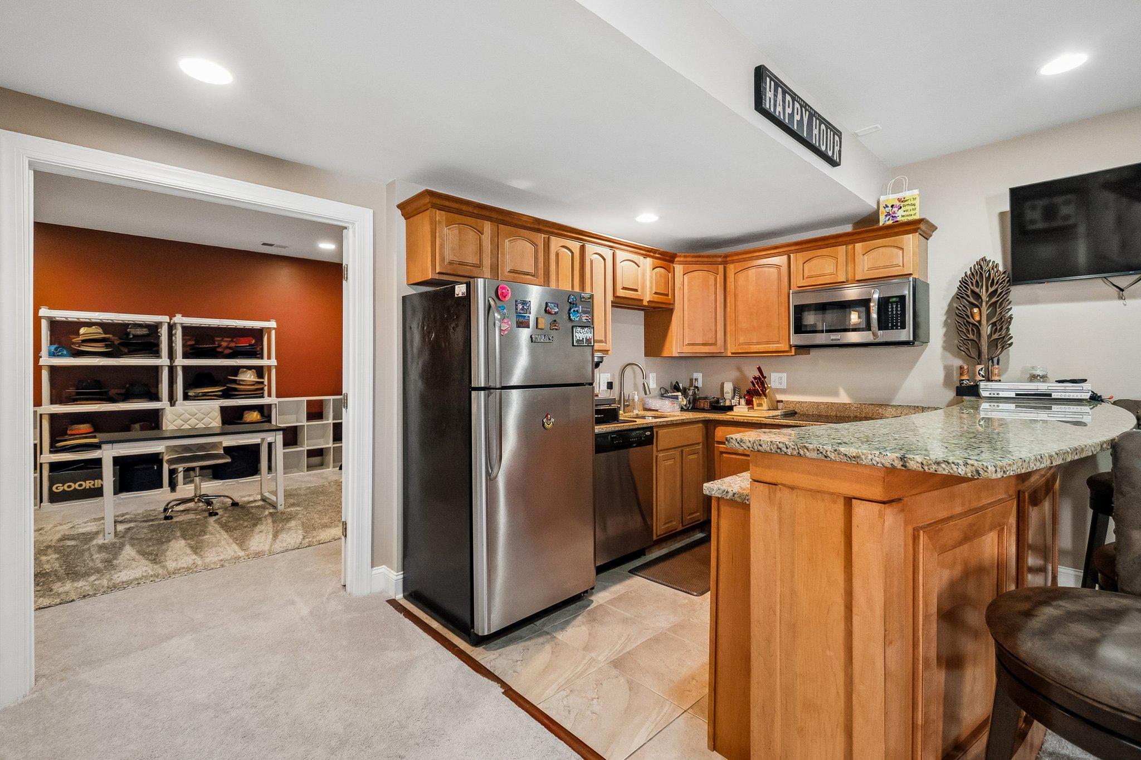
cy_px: 380
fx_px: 475
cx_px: 570
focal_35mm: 15
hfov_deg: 100.4
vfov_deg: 77.3
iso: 400
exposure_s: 1/15
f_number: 5.6
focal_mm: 10
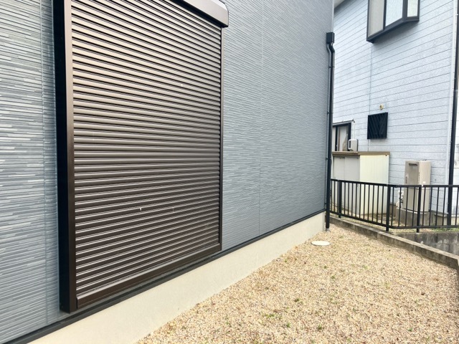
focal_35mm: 28
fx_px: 371
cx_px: 230
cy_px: 172
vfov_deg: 49.7
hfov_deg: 63.4
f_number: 1.8
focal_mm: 3.99
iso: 25
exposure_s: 1/254
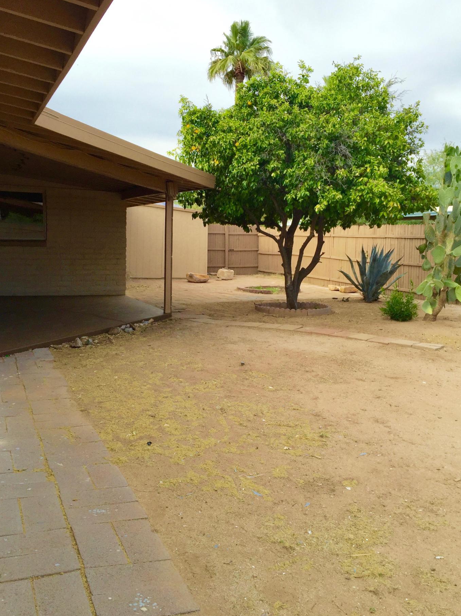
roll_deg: -0.9
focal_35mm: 32
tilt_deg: -7.2
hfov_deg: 44.1
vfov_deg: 56.8
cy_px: 317
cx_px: 228
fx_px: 568
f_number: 2.2
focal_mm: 4.15
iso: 32
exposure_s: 1/879
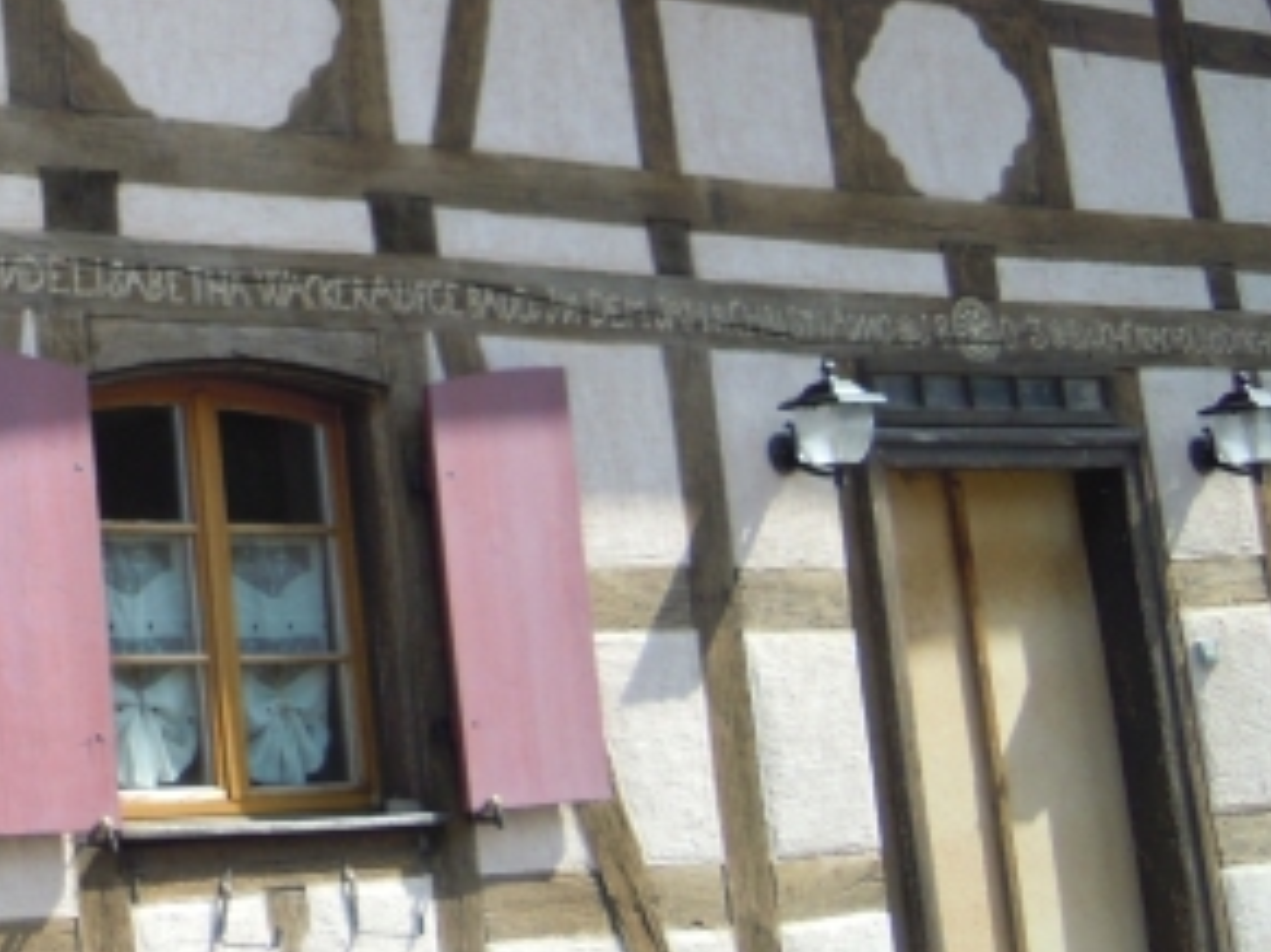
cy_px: 183
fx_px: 2826
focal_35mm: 77
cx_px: -459
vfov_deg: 18.9
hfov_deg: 22.3
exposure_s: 1/640
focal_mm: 5
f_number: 2.7
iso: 100
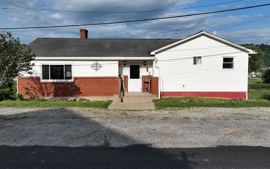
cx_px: 134
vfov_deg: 47.3
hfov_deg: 70.4
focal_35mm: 26
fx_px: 191
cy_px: 67
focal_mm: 12.29
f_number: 2.8
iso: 140
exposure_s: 1/3200
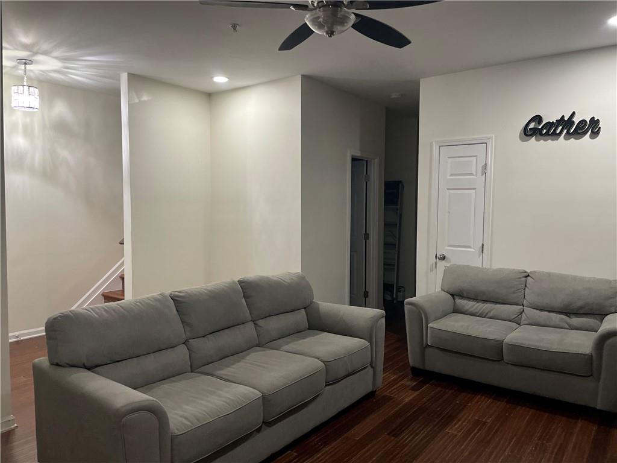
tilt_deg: -2.8
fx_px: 463
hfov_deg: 67.3
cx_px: 308
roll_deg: +0.3
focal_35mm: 26
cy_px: 232
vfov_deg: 53.1
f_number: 1.6
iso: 320
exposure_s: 1/60
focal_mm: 4.2
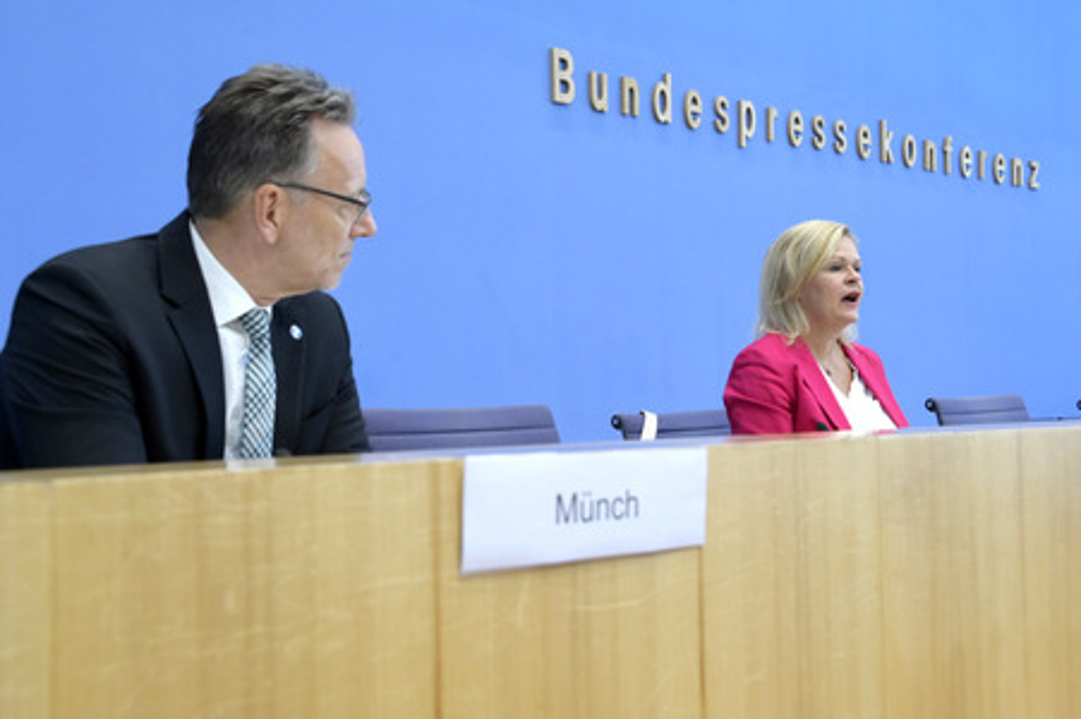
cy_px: 360
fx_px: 1350
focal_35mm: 45
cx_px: 540
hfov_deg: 43.6
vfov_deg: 29.8
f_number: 6.3
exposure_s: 1/400
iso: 4000
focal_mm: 45
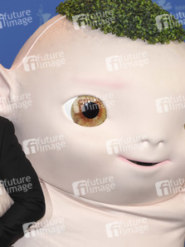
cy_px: 124
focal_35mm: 153
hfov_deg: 9.7
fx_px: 1089
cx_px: 22
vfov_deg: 12.9
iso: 640
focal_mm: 70
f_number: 5
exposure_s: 1/400
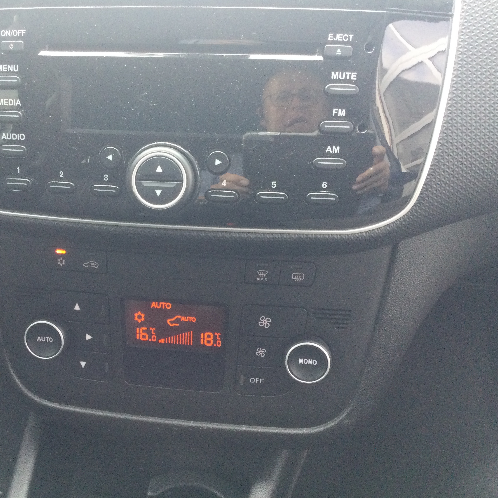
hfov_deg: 44.5
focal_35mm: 37
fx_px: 602
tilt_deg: -36.3
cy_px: 248
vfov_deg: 44.9
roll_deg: +4.4
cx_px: 185
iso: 50
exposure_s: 1/33
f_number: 2.4
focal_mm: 3.3
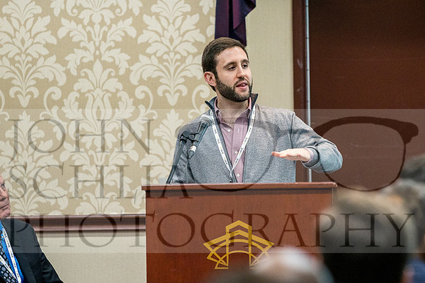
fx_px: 3542
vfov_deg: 4.6
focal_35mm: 300
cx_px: 212
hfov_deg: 6.9
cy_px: 142
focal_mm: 200
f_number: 3.5
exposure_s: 1/160
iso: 3200
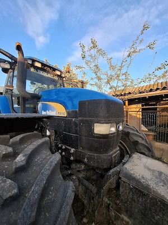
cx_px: 84
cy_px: 112
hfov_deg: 89.9
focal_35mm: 13
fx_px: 84
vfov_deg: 106.2
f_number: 2.2
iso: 40
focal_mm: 1.74
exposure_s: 1/109
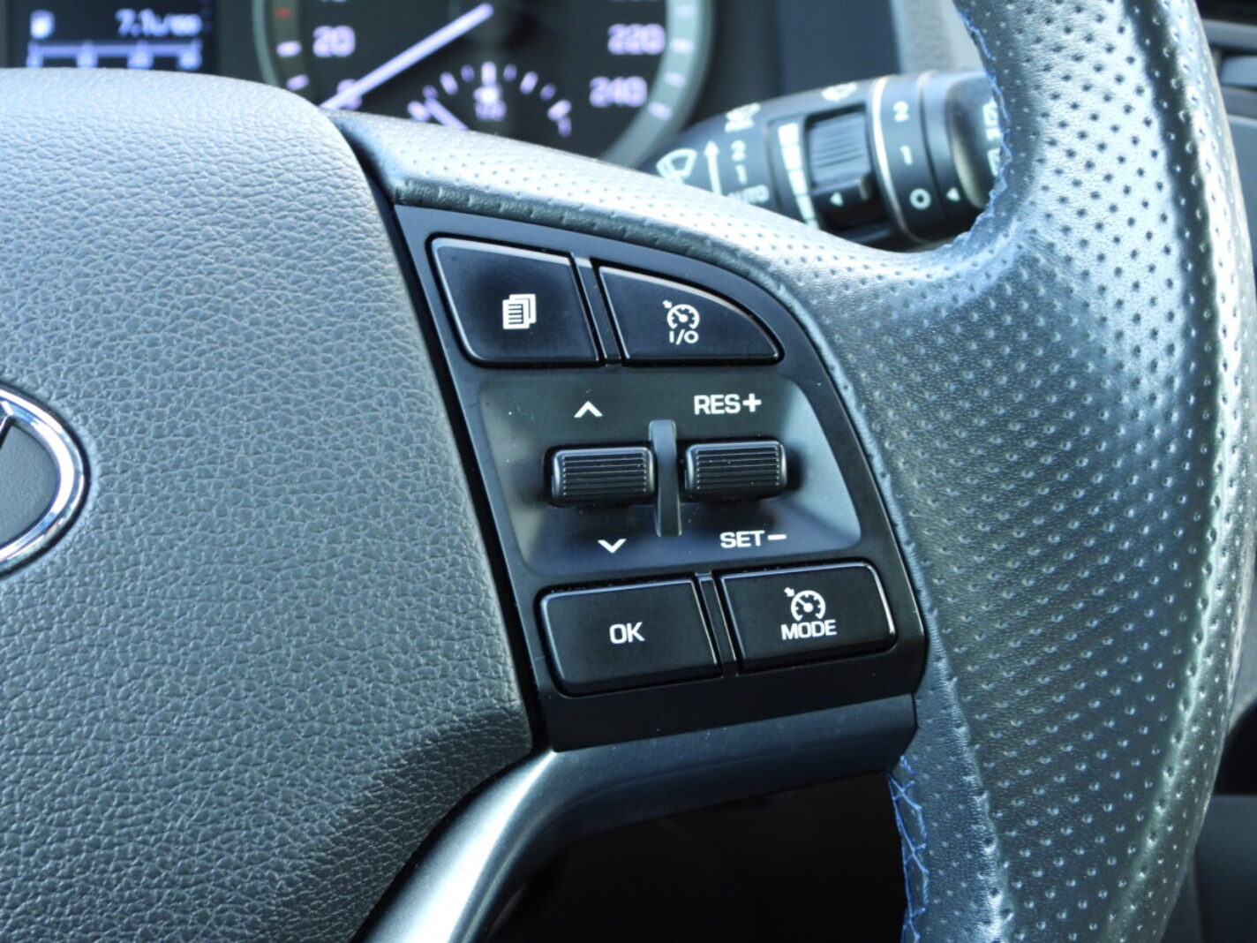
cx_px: 628
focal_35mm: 65
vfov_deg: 22.6
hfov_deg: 29.8
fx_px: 2360
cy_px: 472
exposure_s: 1/30
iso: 250
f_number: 3.5
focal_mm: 11.7
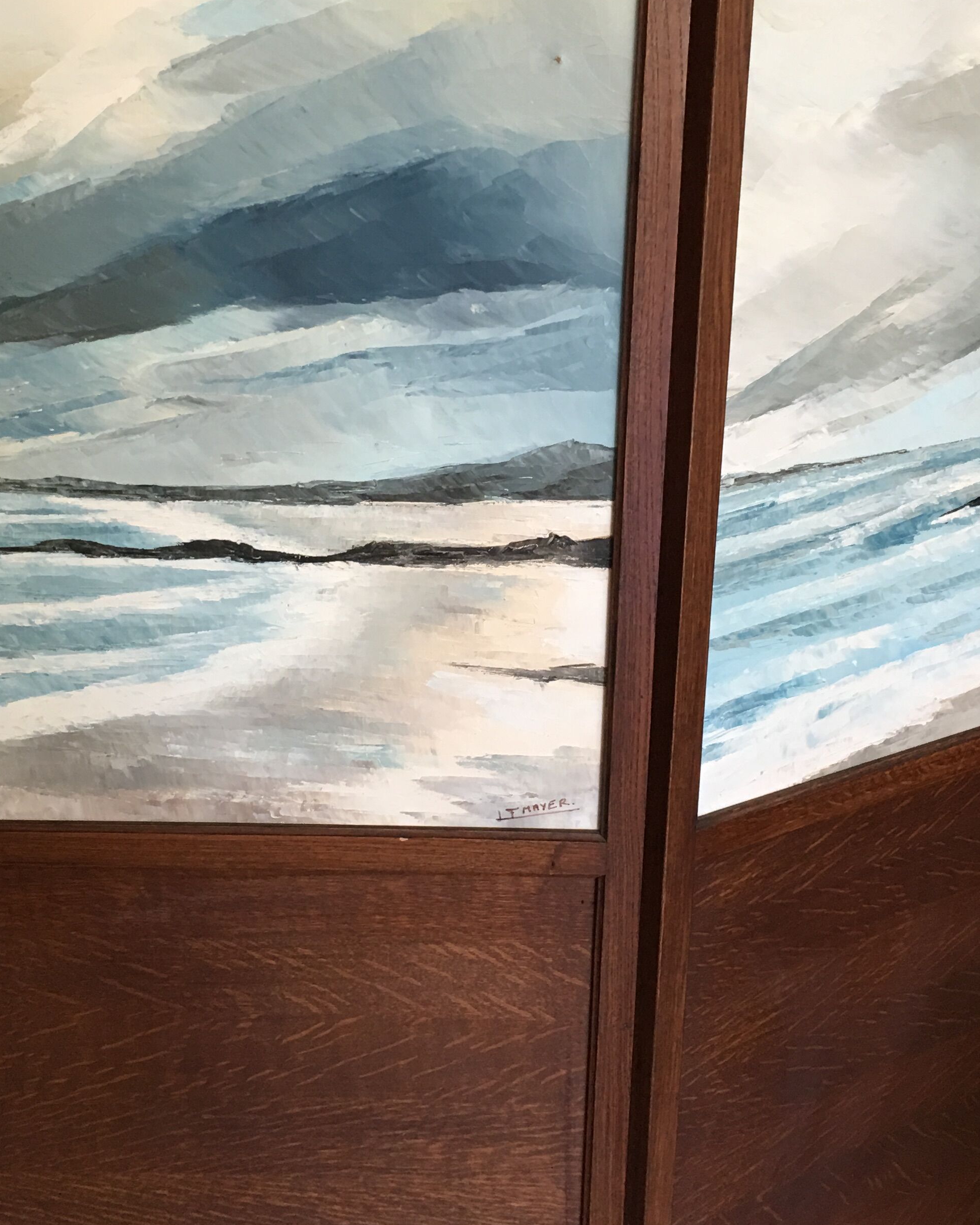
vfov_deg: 39.4
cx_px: 478
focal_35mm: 47
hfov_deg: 32.1
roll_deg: -0.7
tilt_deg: -19.0
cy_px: 494
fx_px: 1704
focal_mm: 4.15
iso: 64
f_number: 2.2
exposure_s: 1/17
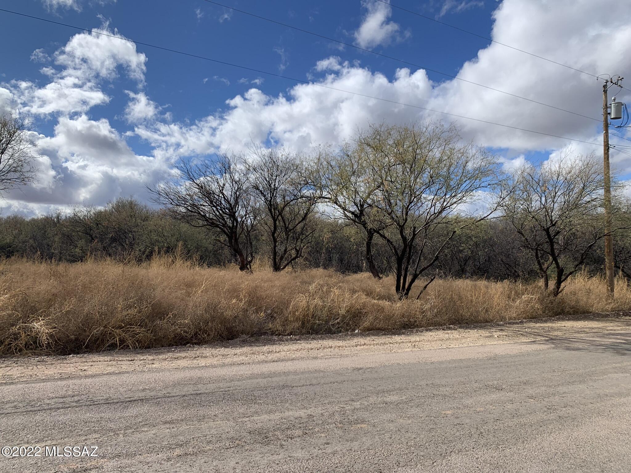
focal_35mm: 26
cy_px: 236
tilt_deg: +4.4
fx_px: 474
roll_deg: +0.8
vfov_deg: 53.1
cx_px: 316
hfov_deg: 67.3
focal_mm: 4.25
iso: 25
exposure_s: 1/3650
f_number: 1.8
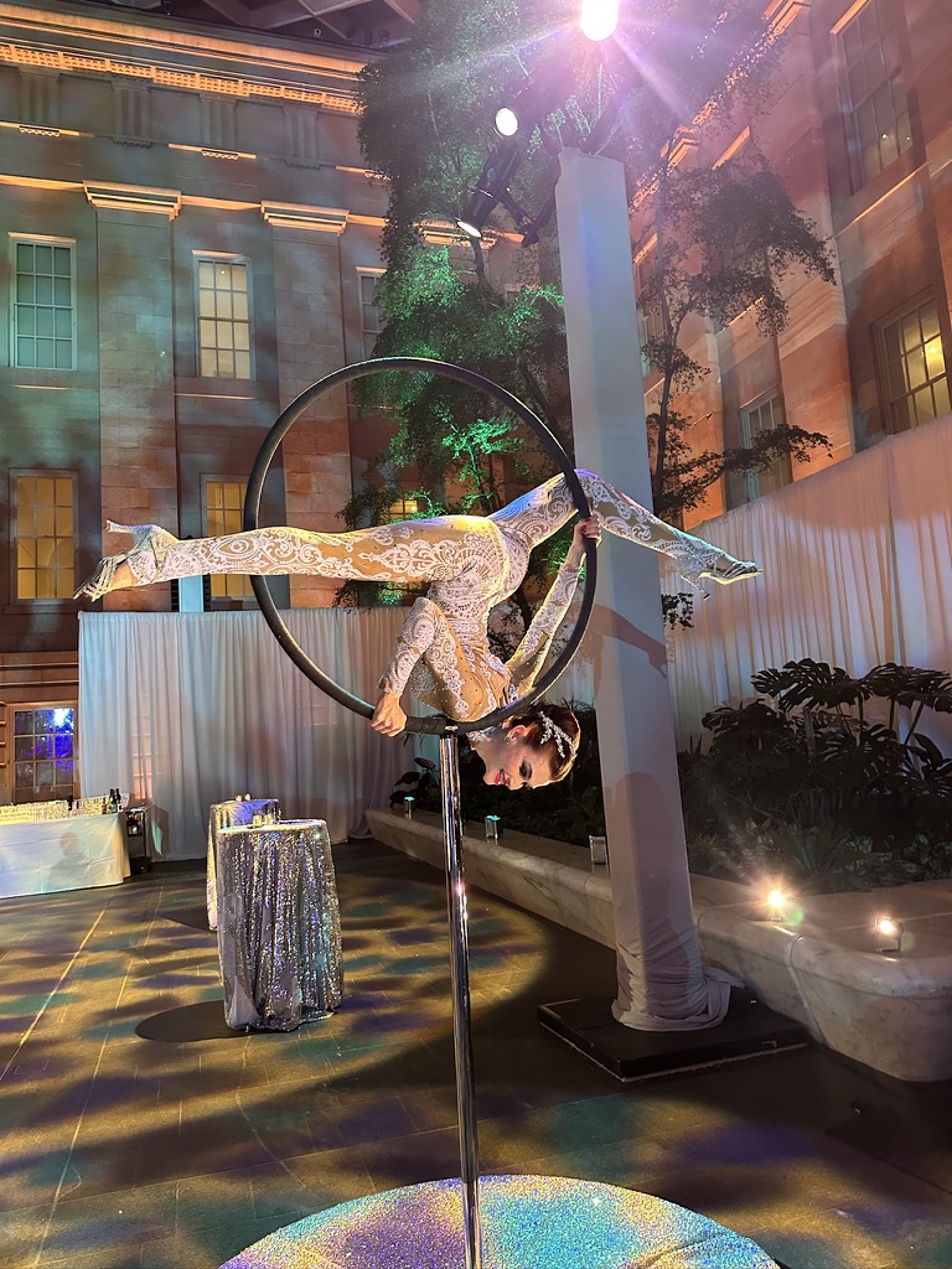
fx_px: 880
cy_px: 634
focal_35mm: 24
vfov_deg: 71.6
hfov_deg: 56.8
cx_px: 476
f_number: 1.78
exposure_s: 1/60
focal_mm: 6.86
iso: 800
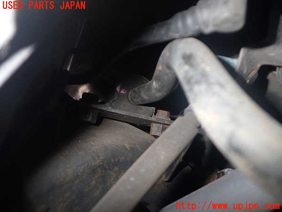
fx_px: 244
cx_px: 141
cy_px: 106
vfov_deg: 46.8
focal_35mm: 30
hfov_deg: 60.0
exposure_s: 1/30
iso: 250
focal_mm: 5.4
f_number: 6.3
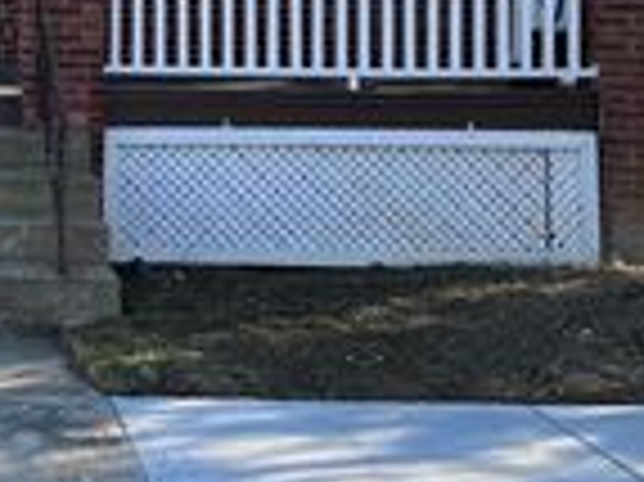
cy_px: -83
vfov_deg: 16.8
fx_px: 1561
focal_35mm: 84
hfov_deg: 22.0
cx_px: -77
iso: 80
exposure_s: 1/803
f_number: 1.78
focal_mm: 6.86
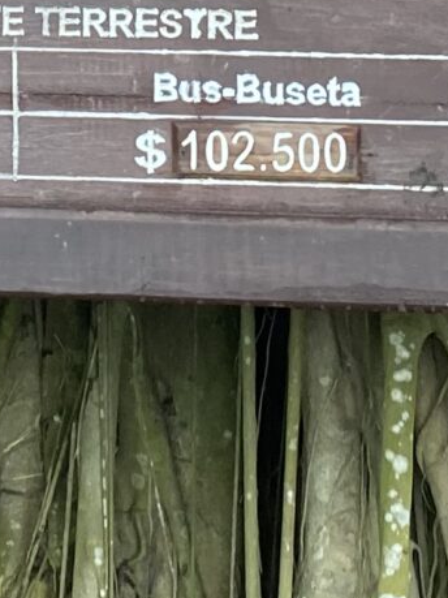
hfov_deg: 10.1
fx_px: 2503
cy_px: -310
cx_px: -95
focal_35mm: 145
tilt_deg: +3.5
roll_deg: +1.5
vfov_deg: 12.9
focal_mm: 4.25
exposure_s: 1/117
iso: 125
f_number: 1.8
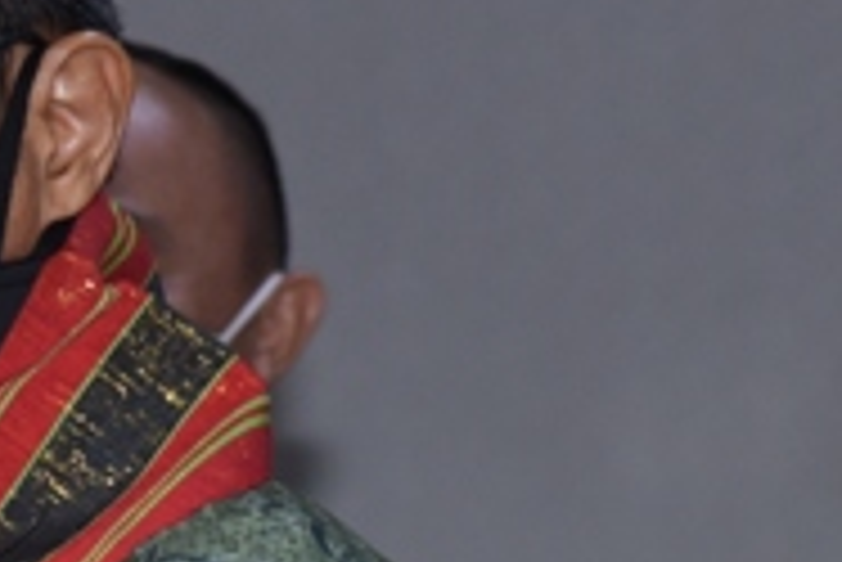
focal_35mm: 538
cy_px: 994
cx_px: -1130
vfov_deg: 2.6
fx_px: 12593
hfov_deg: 3.8
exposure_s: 1/60
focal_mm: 98
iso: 800
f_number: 7.1
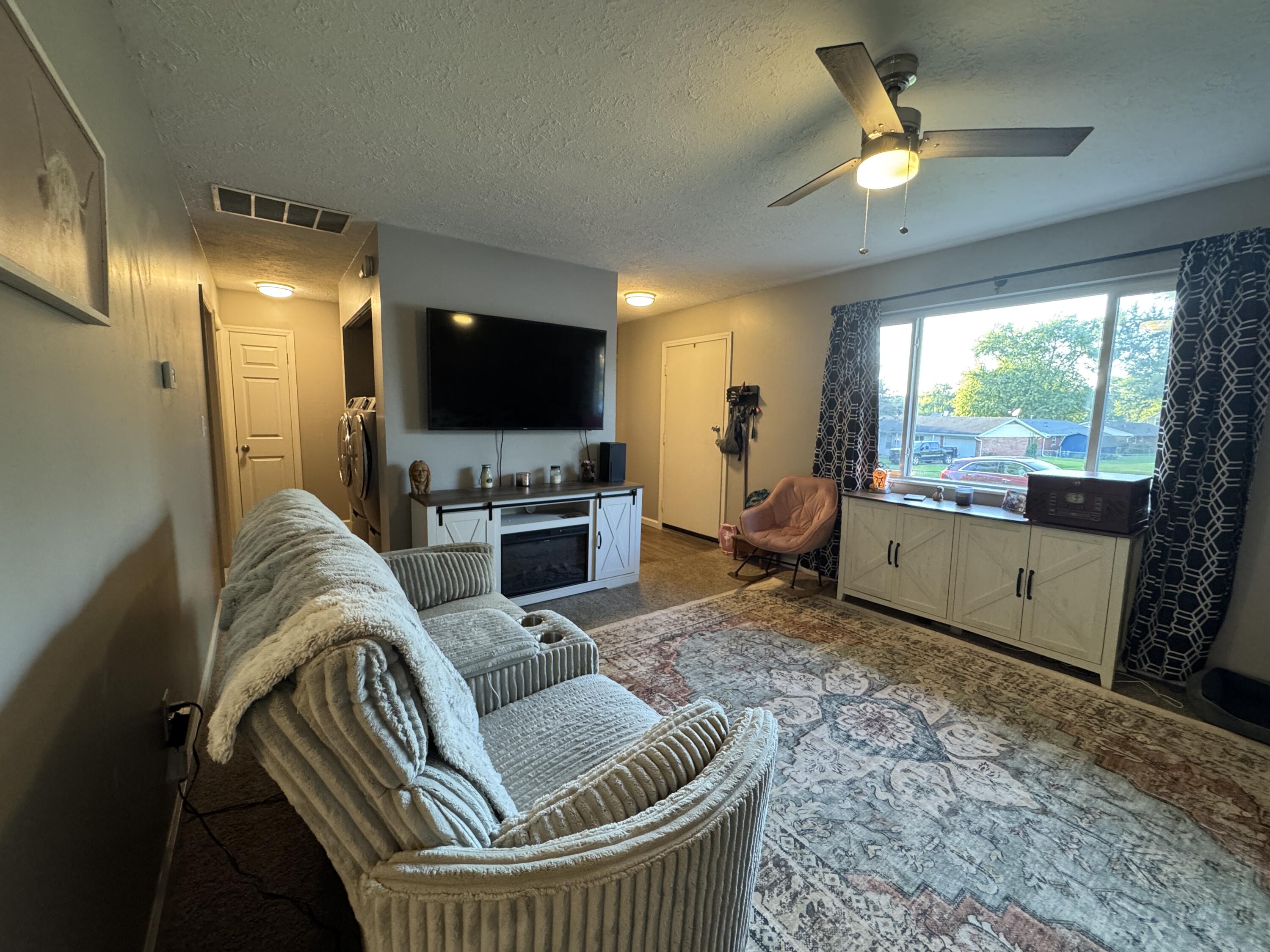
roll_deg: -1.4
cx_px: 635
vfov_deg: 85.7
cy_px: 476
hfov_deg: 102.1
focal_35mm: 14
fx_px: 514
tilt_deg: -7.2
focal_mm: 2.22
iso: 320
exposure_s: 1/60
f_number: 2.2
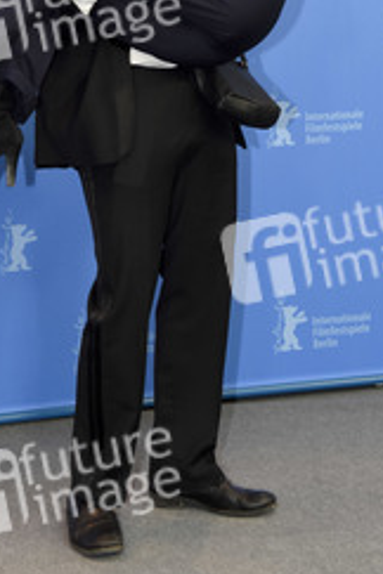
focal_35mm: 79
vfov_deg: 25.3
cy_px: 130
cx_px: 128
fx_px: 1261
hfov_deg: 17.2
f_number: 4
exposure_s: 1/200
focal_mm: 32
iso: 640
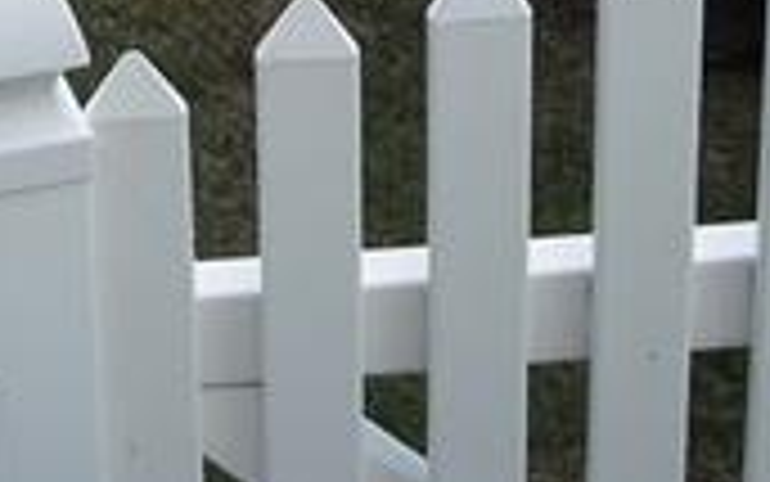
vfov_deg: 8.9
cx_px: 275
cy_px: -464
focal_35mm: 139
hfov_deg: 15.0
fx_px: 2918
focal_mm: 5.7
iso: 64
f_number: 2.8
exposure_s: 1/209
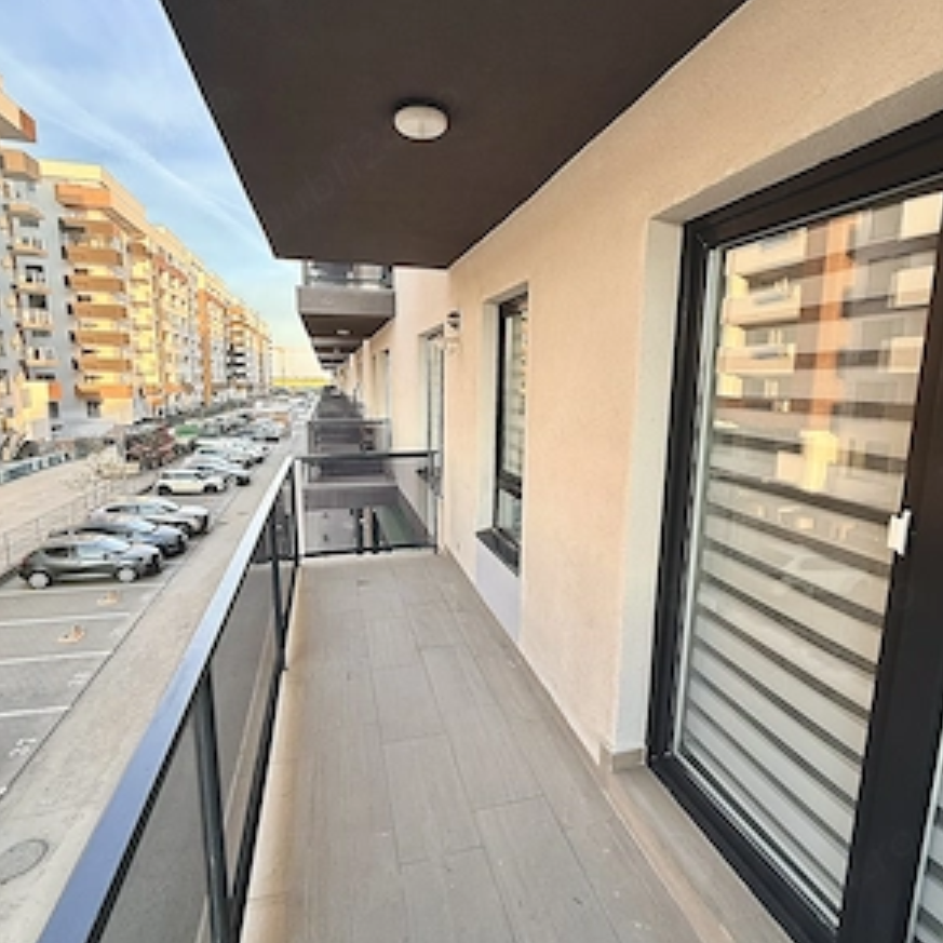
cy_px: 463
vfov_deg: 84.0
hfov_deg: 84.0
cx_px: 470
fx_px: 524
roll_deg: -1.8
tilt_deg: -8.7
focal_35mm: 17
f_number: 2.2
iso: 64
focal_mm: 2.22
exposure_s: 1/116
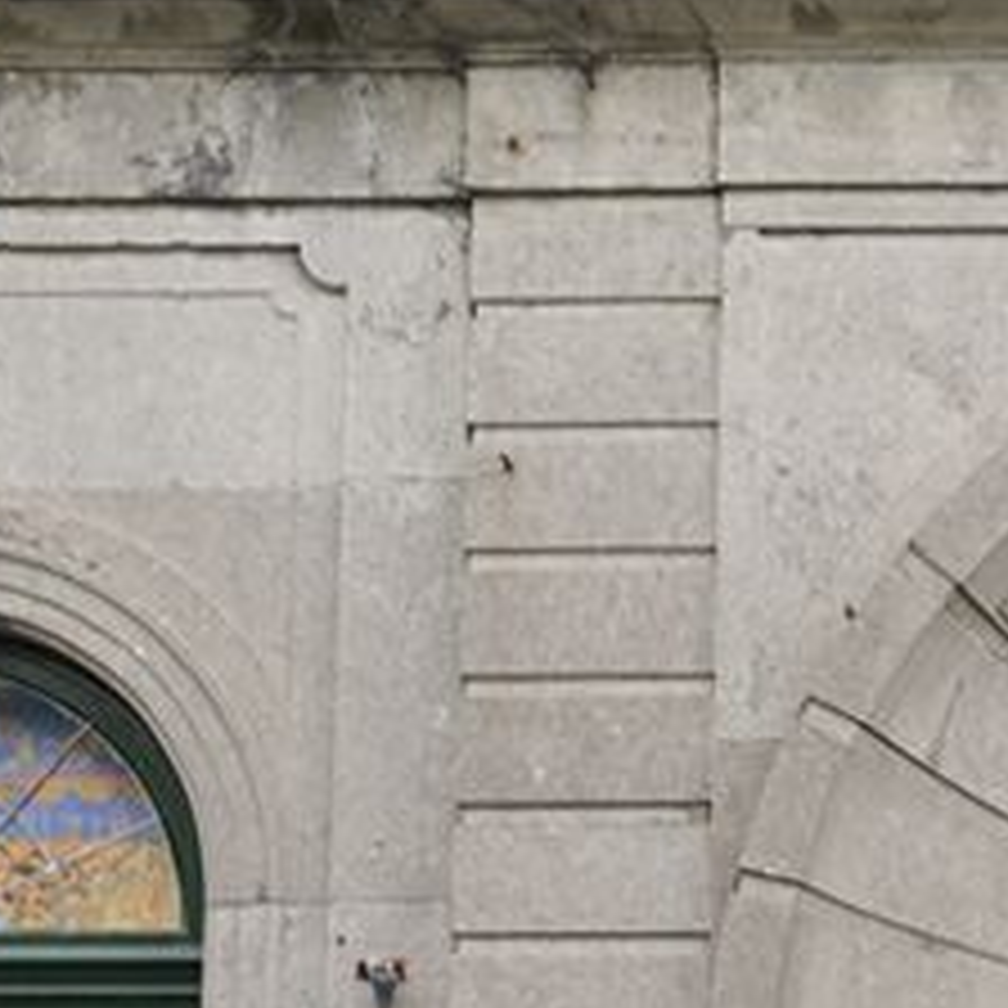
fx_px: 5996
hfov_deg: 9.4
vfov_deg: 9.5
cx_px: 1485
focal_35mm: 182
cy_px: 1148
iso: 100
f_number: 4.5
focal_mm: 24
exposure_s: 1/100
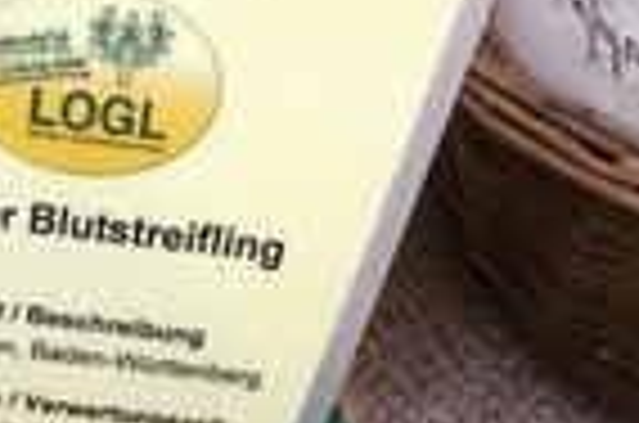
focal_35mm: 109
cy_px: 828
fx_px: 1930
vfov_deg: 11.4
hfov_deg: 17.9
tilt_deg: -62.5
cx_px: -112
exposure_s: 1/15
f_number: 2.2
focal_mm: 4.15
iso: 50
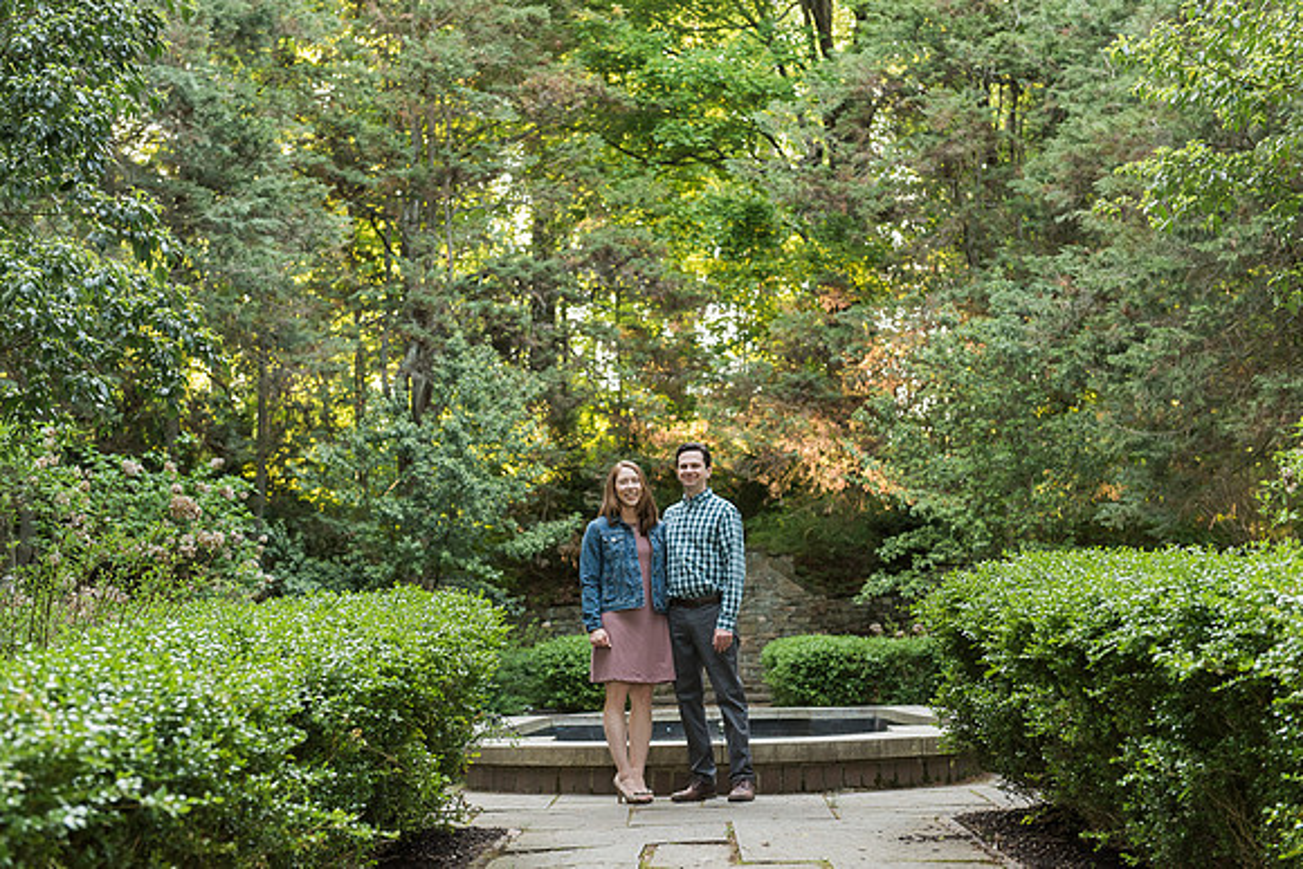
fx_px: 2060
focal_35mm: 57
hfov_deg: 35.1
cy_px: 430
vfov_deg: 23.8
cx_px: 637
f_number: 4
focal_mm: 55
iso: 1000
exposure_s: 1/80
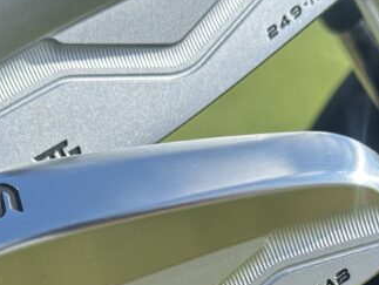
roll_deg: -6.0
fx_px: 1250
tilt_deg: -38.4
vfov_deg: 12.8
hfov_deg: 17.2
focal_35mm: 114
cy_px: 321
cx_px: 181
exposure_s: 1/1639
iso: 64
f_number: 1.78
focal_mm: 6.86
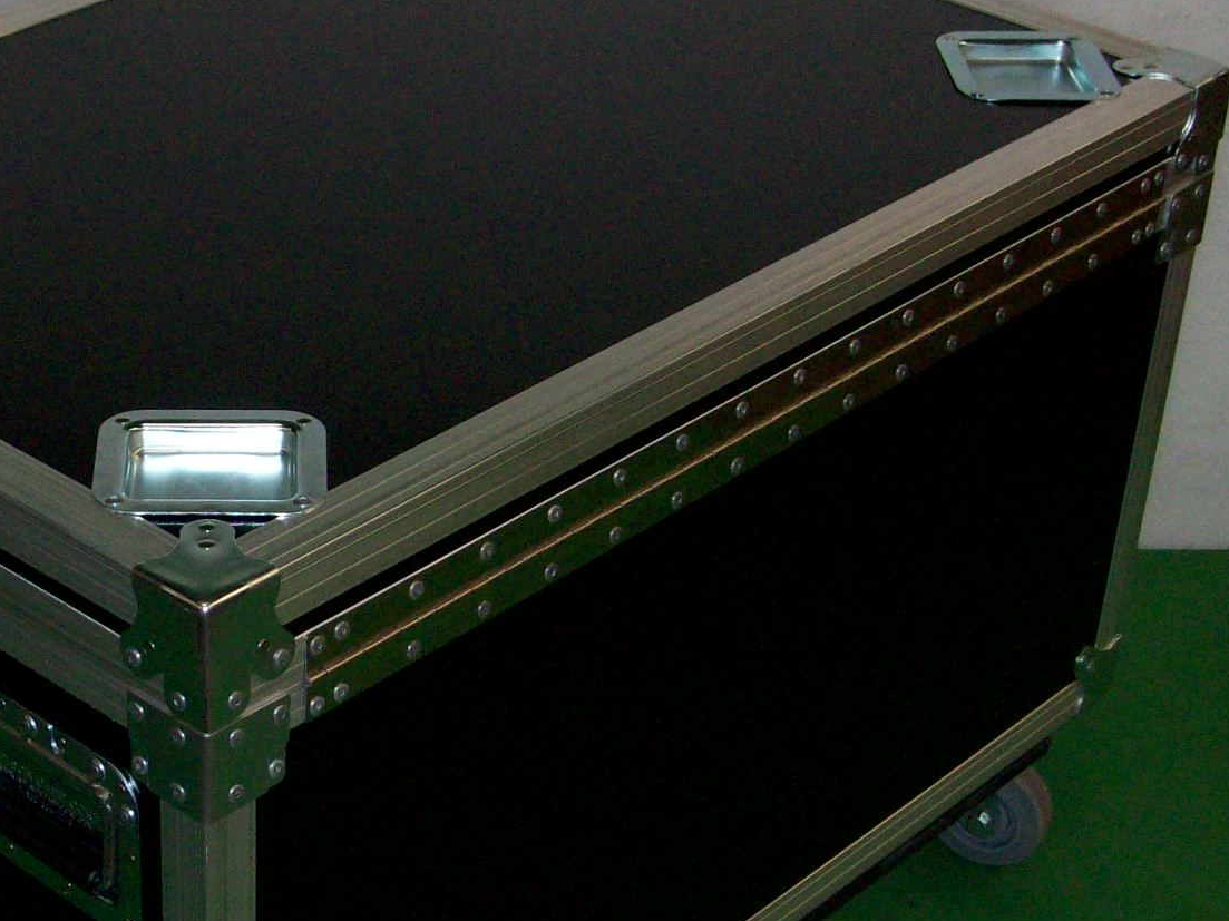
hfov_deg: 24.8
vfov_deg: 18.8
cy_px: 634
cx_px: 326
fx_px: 2769
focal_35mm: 78
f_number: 3.2
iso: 160
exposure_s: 1/65.1
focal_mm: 7.1
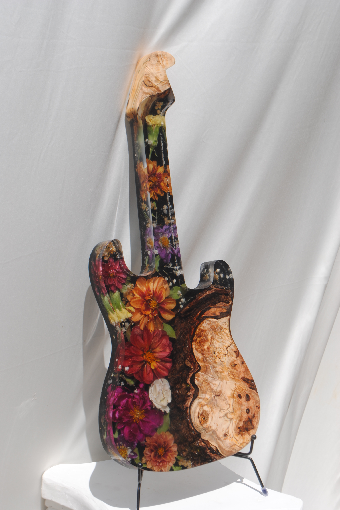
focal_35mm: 70
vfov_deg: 28.8
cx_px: 172
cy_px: 256
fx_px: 992
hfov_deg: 19.5
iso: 100
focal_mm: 46
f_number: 9
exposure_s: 1/320
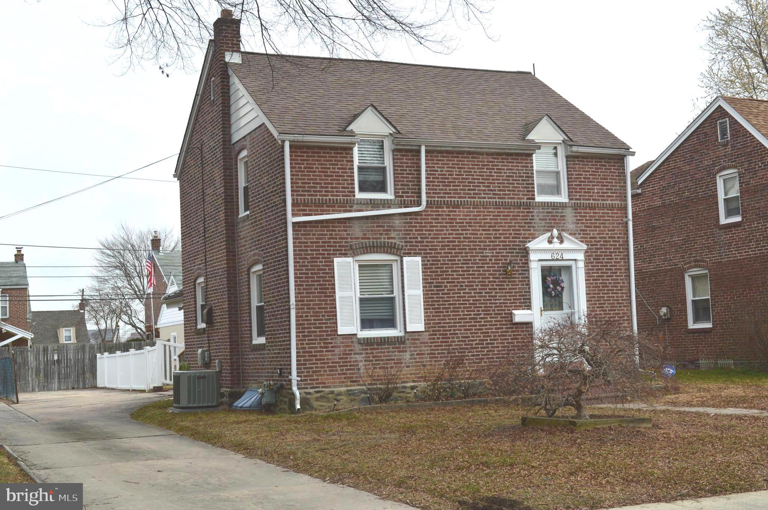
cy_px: 255
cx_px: 384
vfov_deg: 28.0
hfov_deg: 41.2
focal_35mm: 48
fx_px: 1023
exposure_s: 1/400
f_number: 11
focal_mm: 32
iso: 400
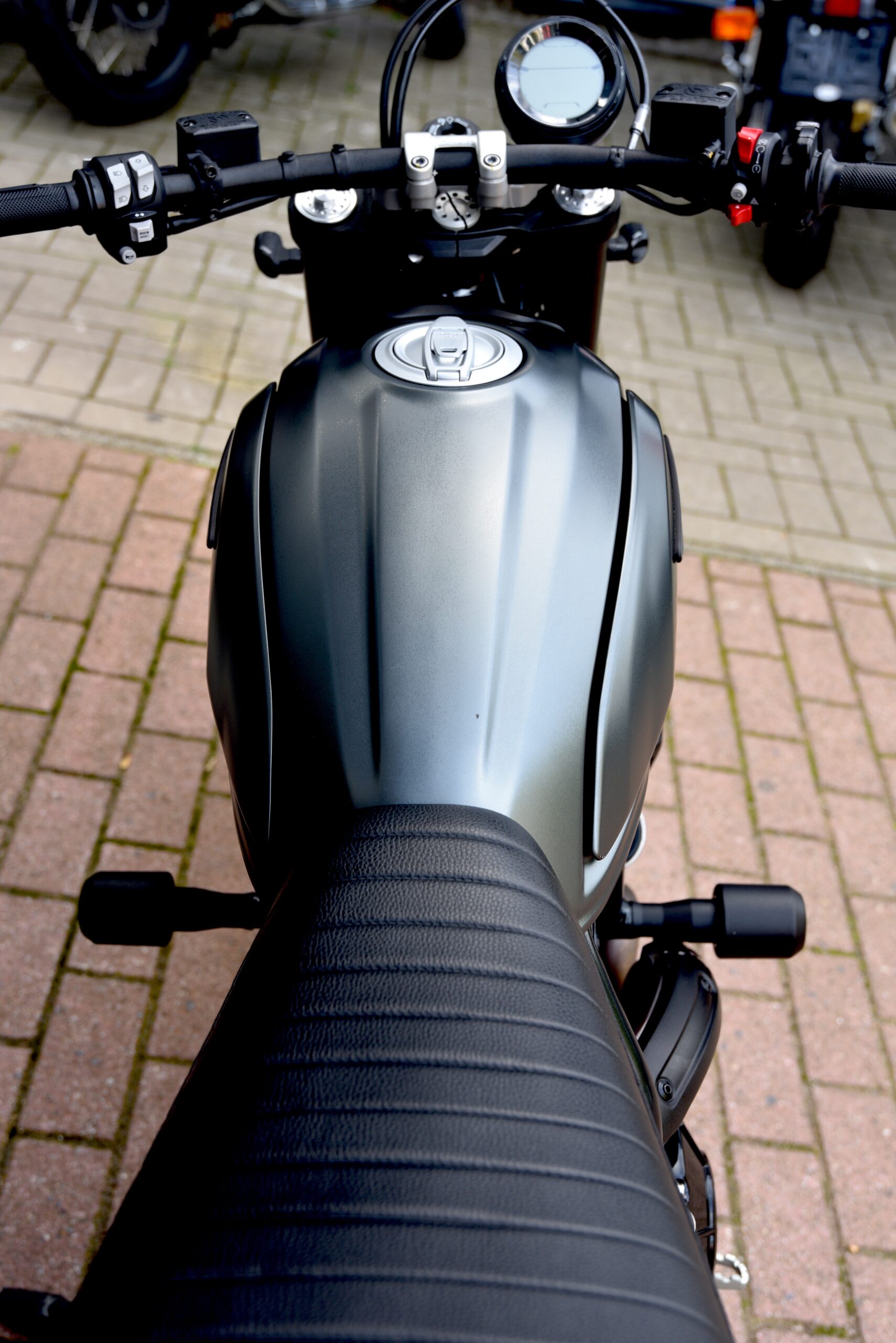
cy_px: 672
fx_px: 1678
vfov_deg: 43.6
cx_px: 448
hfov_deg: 29.9
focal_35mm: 45
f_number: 4.5
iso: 200
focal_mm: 45
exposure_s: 1/80
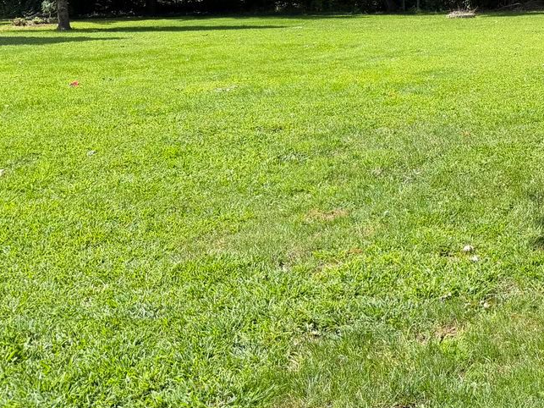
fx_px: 880
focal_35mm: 56
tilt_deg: -2.2
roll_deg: -0.9
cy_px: 22
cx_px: 591
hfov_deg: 30.8
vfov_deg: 25.1
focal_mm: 6.76
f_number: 1.78
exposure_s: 1/1689
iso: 80
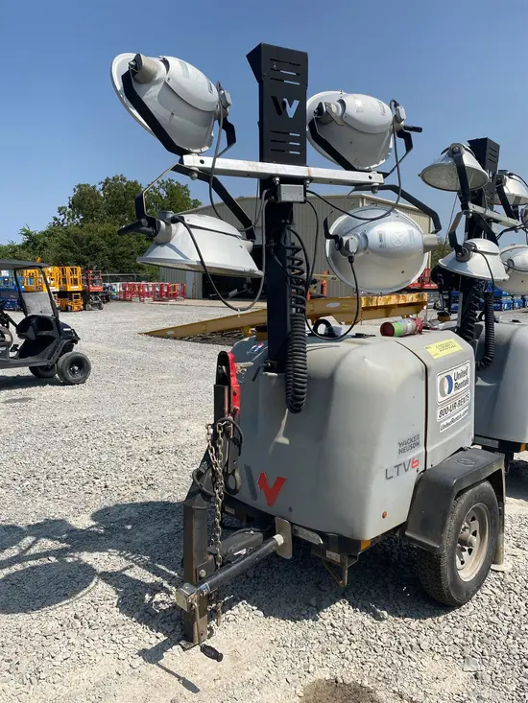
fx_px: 529
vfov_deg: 67.3
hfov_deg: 53.1
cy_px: 352
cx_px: 264
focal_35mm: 26
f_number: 1.8
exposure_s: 1/3497
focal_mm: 4.25
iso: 32
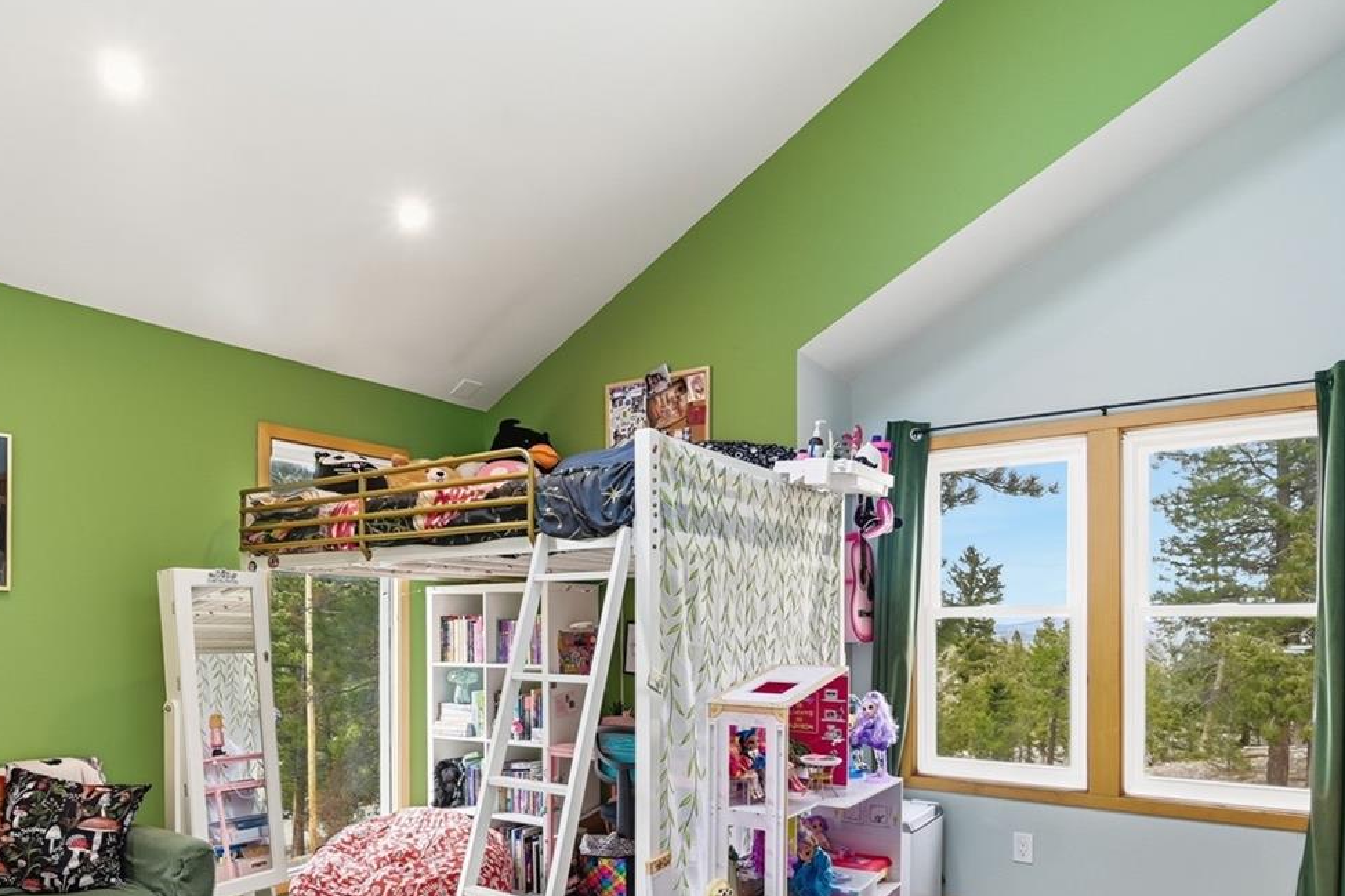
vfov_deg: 53.2
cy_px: 643
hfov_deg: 76.0
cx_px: 623
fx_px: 859
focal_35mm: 23
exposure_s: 1/500
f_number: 8
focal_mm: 14
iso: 400
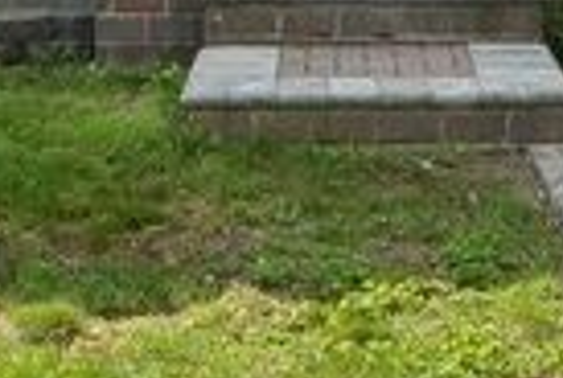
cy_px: -286
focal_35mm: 164
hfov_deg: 12.5
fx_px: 2570
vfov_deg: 8.1
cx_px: 205
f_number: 9
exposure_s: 1/100
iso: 100
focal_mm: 22
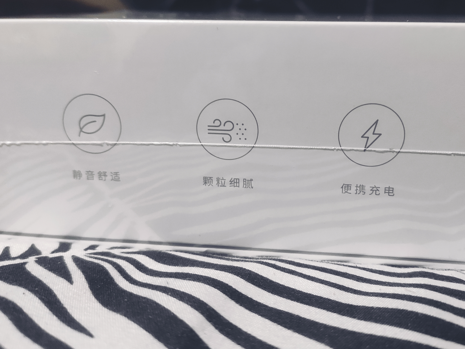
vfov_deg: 41.6
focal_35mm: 34
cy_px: 139
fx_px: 457
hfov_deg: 53.8
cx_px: 264
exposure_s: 1/50
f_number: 1.75
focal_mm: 4.77
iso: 2569
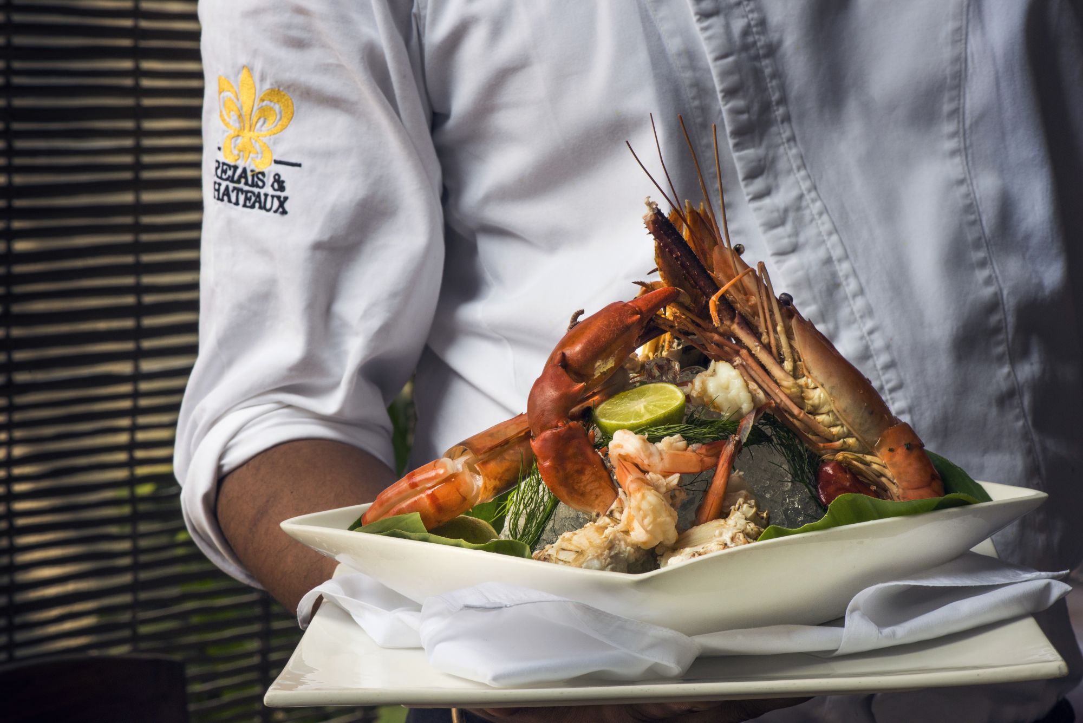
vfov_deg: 13.1
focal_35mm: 105
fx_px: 3160
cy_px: 362
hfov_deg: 19.4
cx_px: 542
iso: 500
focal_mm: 105
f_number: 22
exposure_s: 1/50
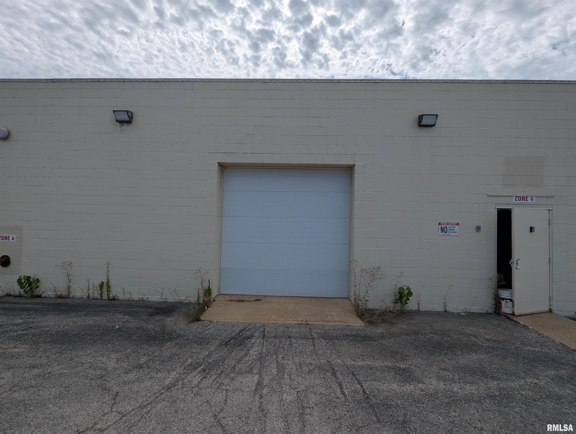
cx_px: 288
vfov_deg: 90.1
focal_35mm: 13
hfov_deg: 106.1
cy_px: 217
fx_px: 217
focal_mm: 1.95
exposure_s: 1/4950
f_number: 2.2
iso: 44
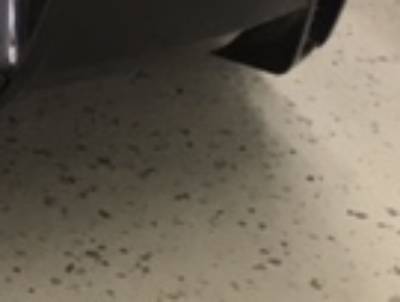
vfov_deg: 10.0
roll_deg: +2.6
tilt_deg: -15.2
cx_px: -477
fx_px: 1587
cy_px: -317
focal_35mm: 137
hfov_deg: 12.2
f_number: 2.2
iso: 40
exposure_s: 1/30
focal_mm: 4.15
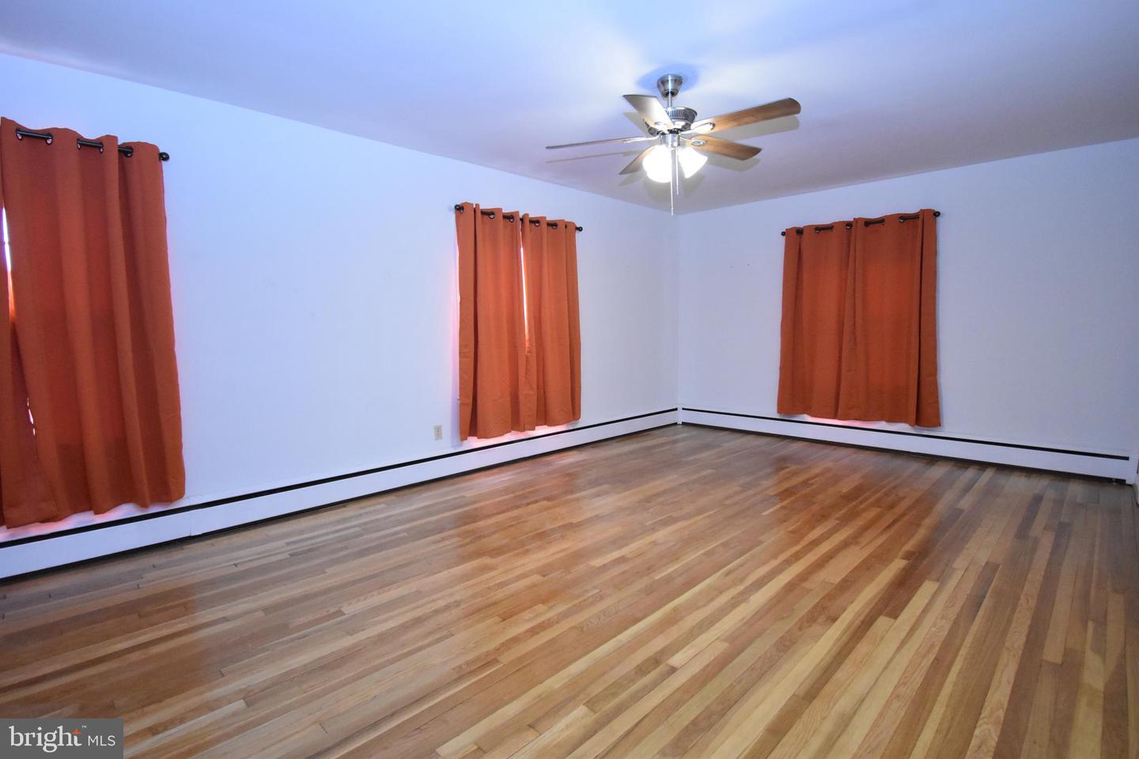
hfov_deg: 95.0
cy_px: 380
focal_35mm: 16
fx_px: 522
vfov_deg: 72.1
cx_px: 570
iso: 3600
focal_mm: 11
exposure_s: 1/125
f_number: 4.8
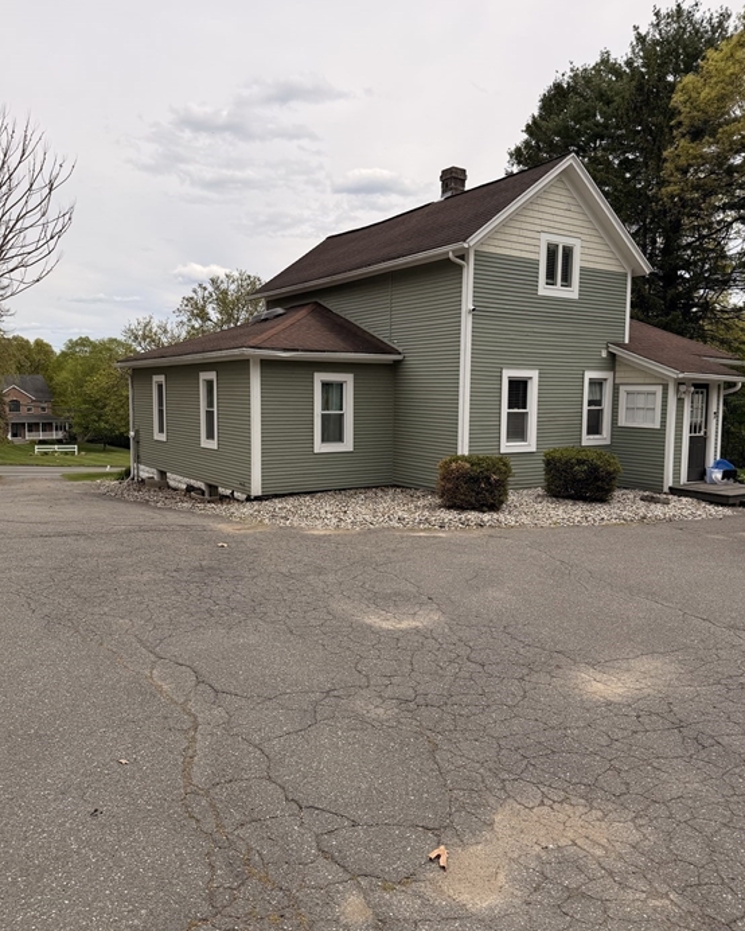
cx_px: 360
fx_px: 716
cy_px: 453
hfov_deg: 54.9
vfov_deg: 66.0
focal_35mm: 26
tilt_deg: -5.5
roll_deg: +0.1
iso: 80
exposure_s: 1/6711
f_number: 1.78
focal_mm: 6.76
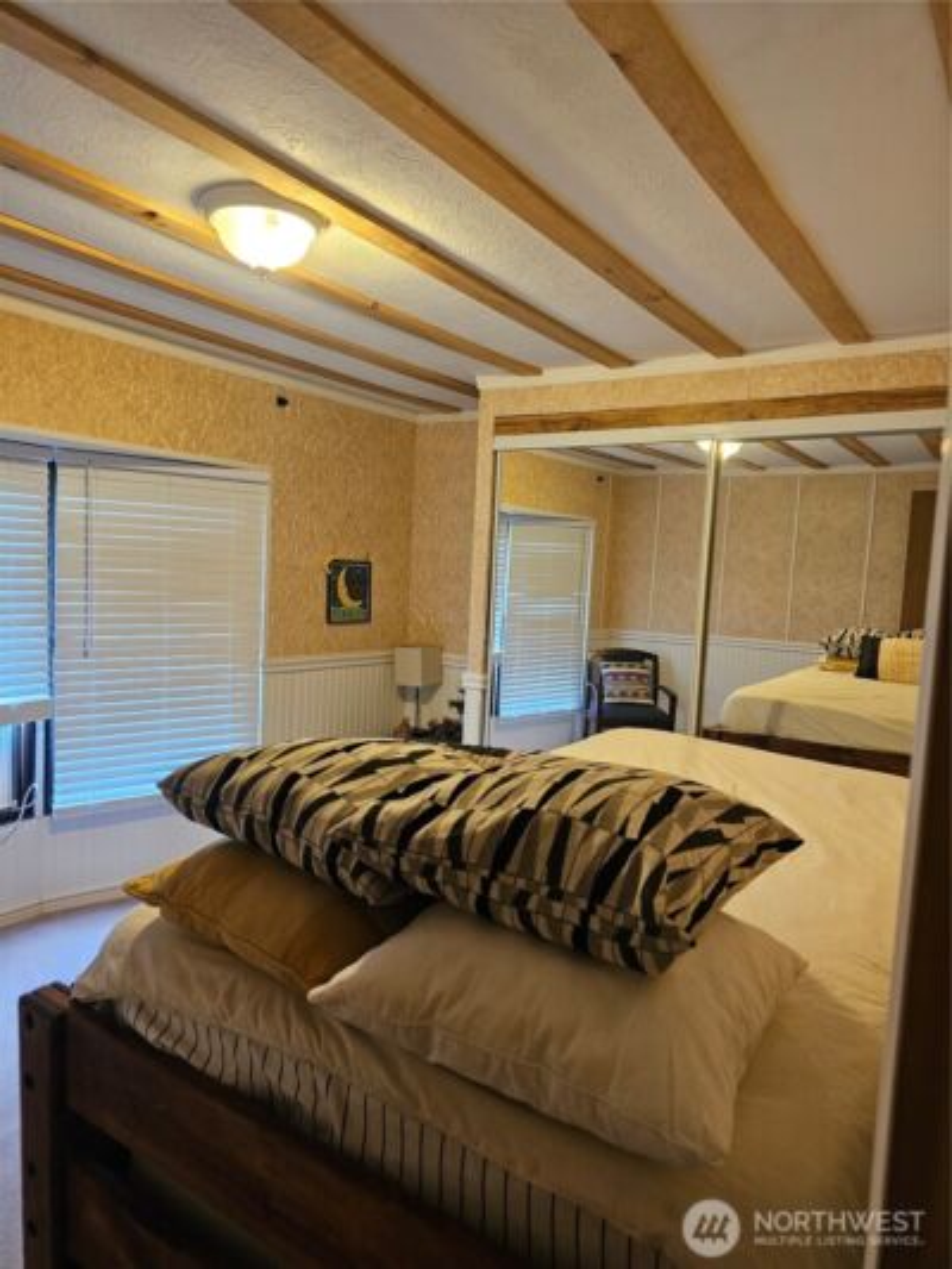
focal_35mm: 23
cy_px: 634
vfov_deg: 73.9
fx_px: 843
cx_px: 476
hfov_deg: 58.9
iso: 500
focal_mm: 6.3
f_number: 1.7
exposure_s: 1/60
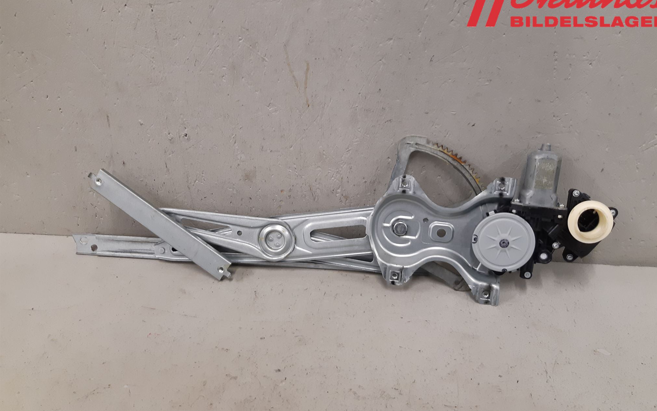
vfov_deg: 44.5
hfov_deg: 66.5
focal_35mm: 28
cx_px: 333
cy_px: 222
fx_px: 501
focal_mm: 3.93
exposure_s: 1/50
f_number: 1.7
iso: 125
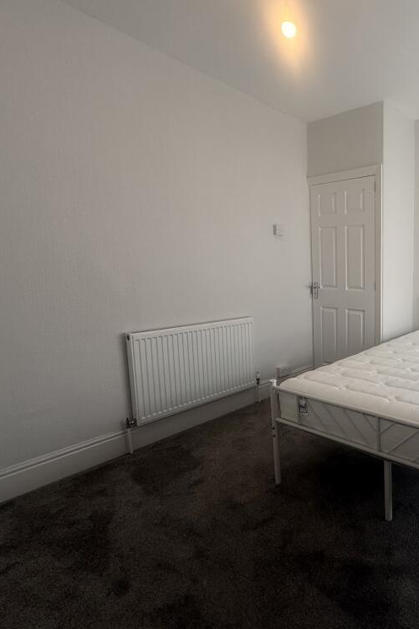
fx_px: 349
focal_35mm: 20
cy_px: 309
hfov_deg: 53.0
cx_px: 389
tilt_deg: -6.9
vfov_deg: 84.0
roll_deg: -0.3
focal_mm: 2.22
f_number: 2.2
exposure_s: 1/99
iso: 50
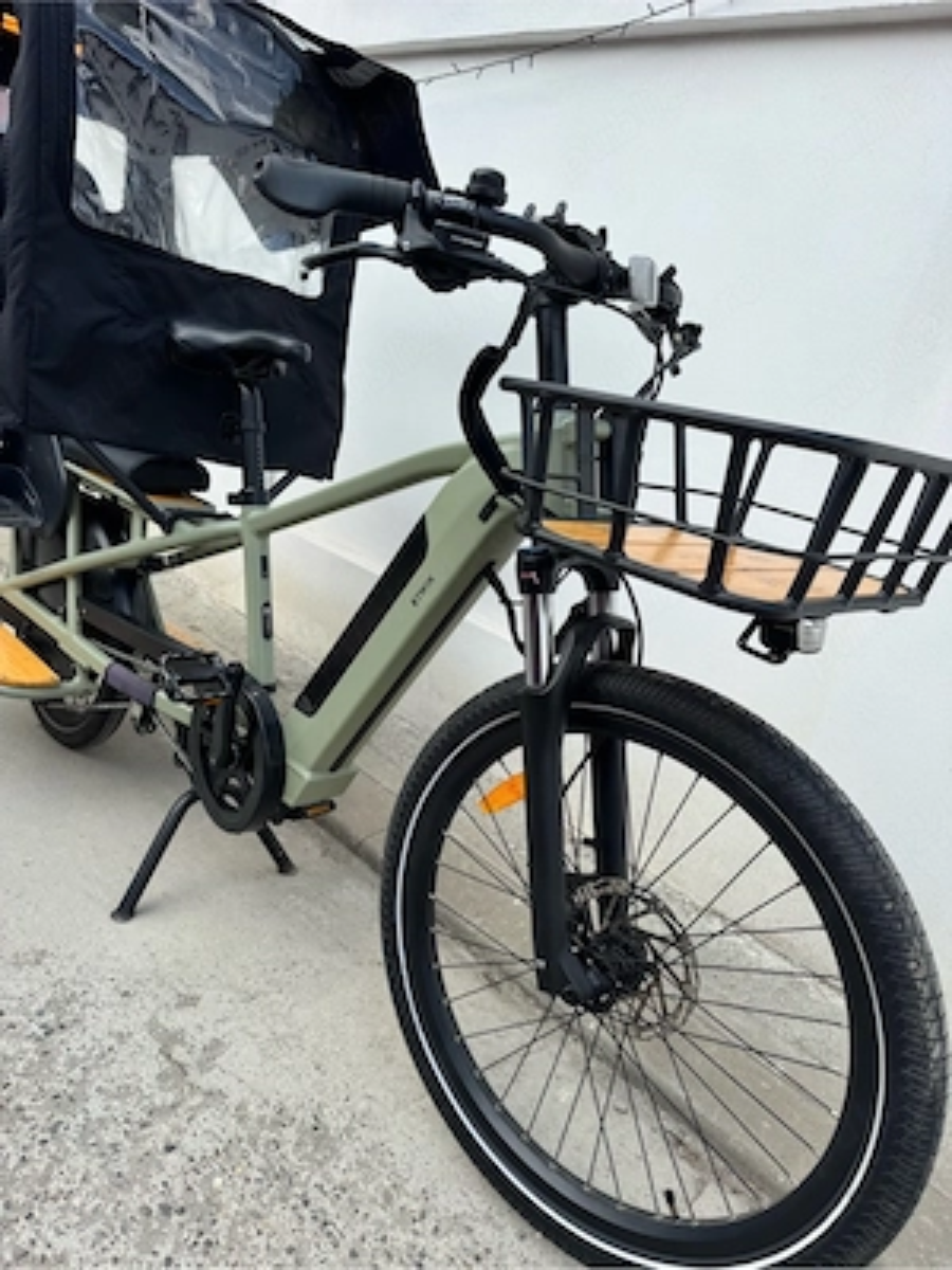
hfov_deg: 56.8
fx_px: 880
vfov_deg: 71.6
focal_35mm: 24
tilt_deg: -15.7
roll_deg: -15.1
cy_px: 635
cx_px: 476
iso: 80
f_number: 1.78
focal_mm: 6.76
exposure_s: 1/1637
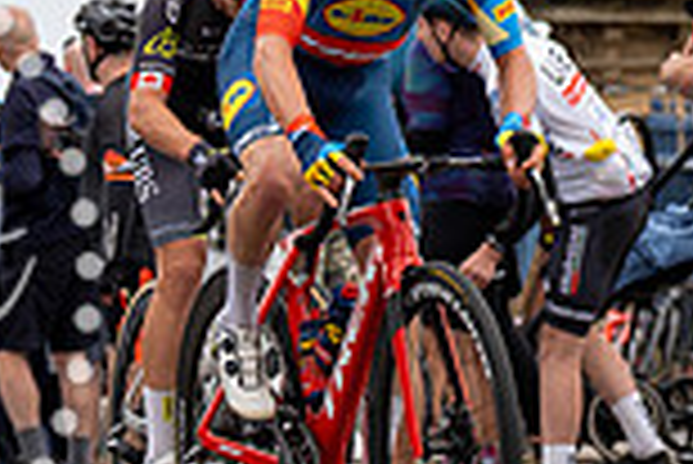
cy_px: 43
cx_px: 378
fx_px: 6108
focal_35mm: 317
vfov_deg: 4.3
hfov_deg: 6.5
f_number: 3.5
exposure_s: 1/1000
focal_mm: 84
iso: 320
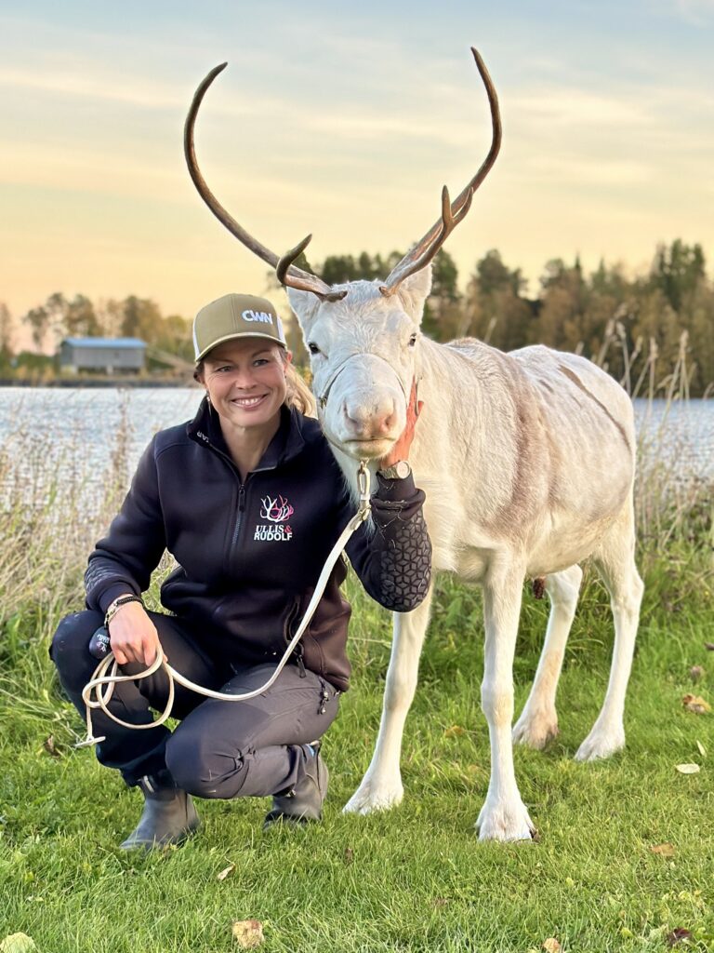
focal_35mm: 48
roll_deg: -1.8
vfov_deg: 39.7
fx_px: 1320
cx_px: 357
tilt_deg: -5.7
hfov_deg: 30.3
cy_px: 476
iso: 80
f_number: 1.78
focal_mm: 6.86
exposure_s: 1/312
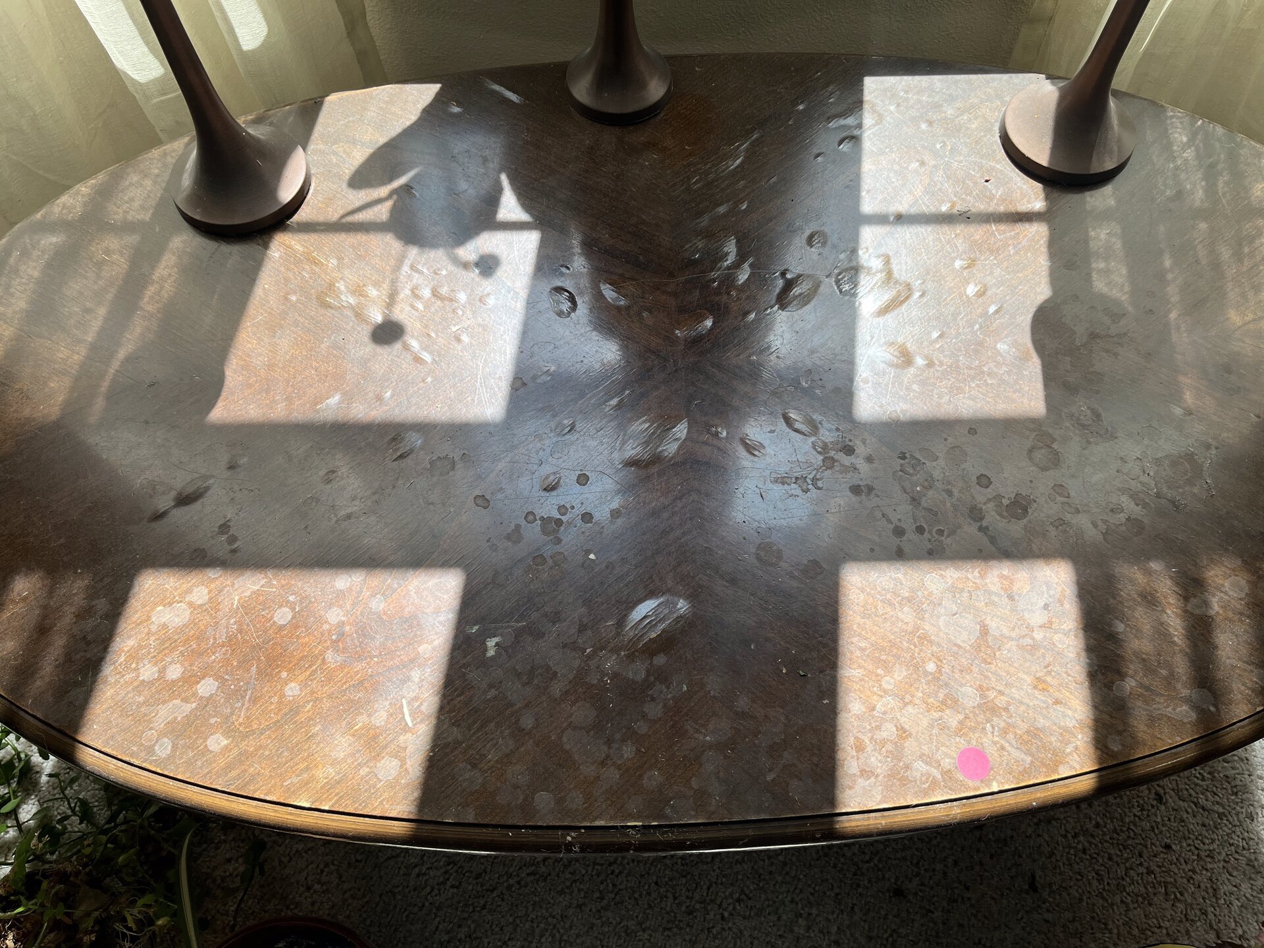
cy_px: 474
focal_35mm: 26
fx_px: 949
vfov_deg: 53.1
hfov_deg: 67.3
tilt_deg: -63.8
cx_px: 632
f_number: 1.6
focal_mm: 5.1
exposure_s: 1/404
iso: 50
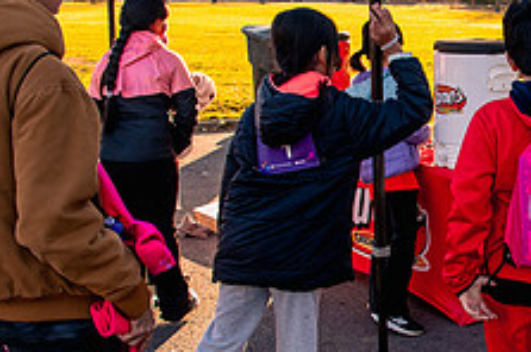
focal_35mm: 71
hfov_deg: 27.3
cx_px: 493
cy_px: 218
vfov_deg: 19.1
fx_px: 1046
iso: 800
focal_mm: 24
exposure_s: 1/320
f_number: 6.3
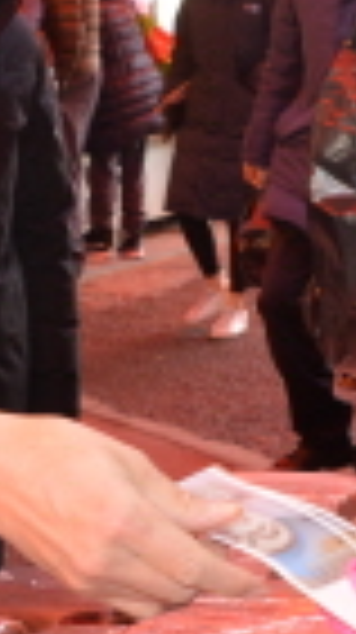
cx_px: -18
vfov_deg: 17.2
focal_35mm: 125
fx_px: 2104
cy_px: 375
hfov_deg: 9.6
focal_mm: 24
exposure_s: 1/125
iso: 800
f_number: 6.3
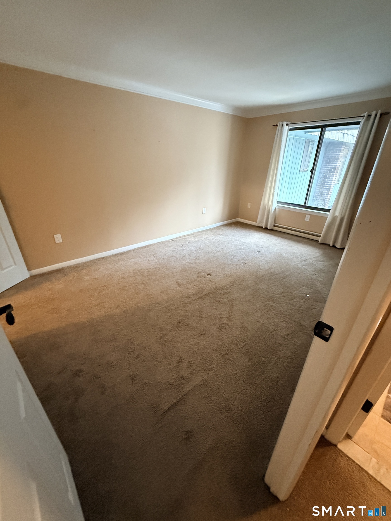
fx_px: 211
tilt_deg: -25.9
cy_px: 260
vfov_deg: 102.1
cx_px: 196
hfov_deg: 85.7
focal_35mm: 14
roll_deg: -0.8
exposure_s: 1/60
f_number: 2.2
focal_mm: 2.22
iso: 1000
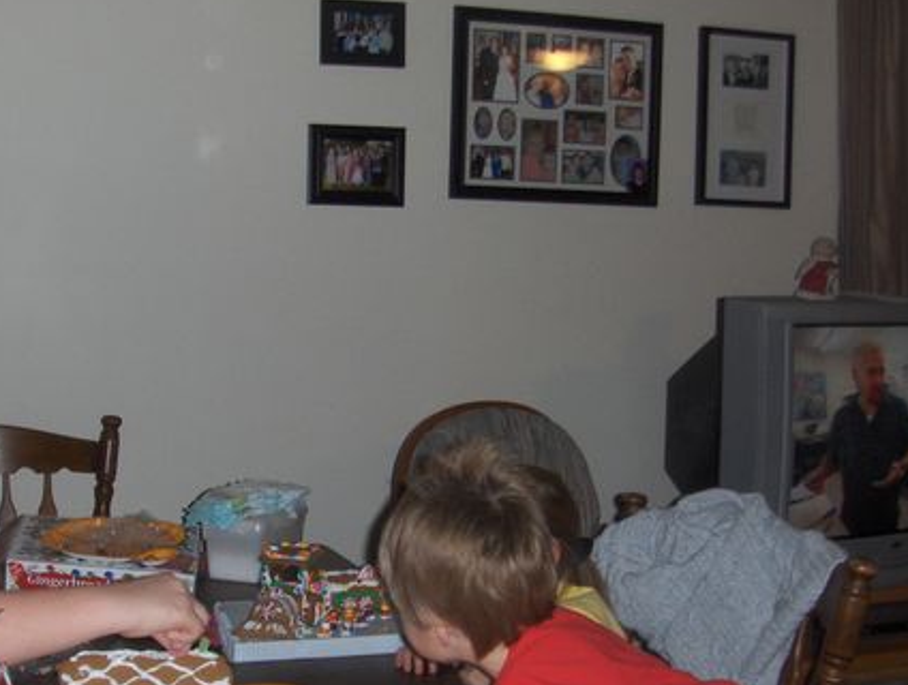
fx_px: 1525
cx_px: 304
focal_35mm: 58
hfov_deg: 32.9
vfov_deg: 25.2
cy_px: 454
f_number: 3.5
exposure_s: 1/60
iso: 100
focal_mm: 6.5
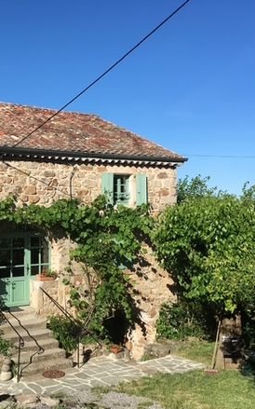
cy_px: 208
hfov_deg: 29.3
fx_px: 467
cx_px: 25
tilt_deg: -0.8
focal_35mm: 42
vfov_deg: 47.2
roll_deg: +0.4
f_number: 2.2
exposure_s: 1/1479
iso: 25
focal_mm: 4.15
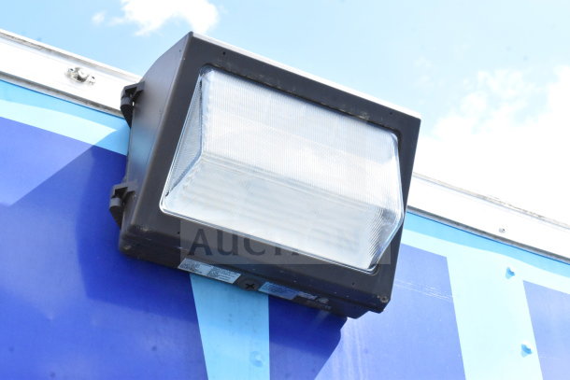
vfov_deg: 18.9
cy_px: 190
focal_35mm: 72
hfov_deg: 28.1
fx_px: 1140
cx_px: 285
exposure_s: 1/1250
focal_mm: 48
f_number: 18
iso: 6400
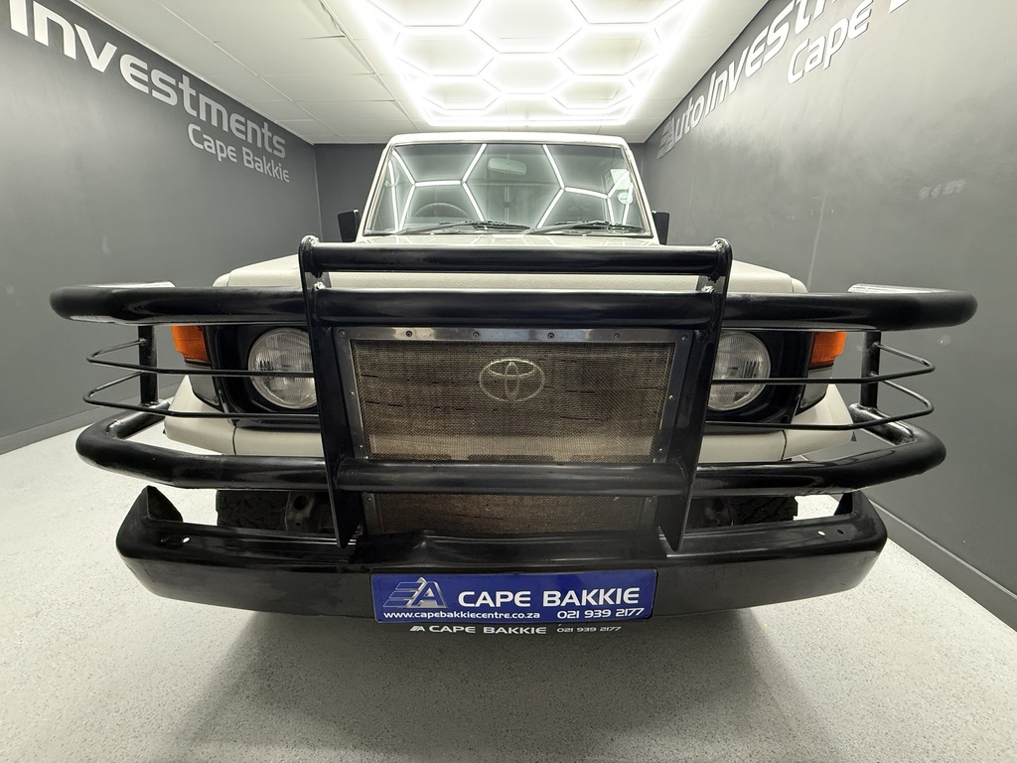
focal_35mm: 14
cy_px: 382
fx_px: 411
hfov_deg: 102.1
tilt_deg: -14.7
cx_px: 508
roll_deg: -0.2
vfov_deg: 85.7
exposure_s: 1/50
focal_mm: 2.22
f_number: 2.2
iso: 500
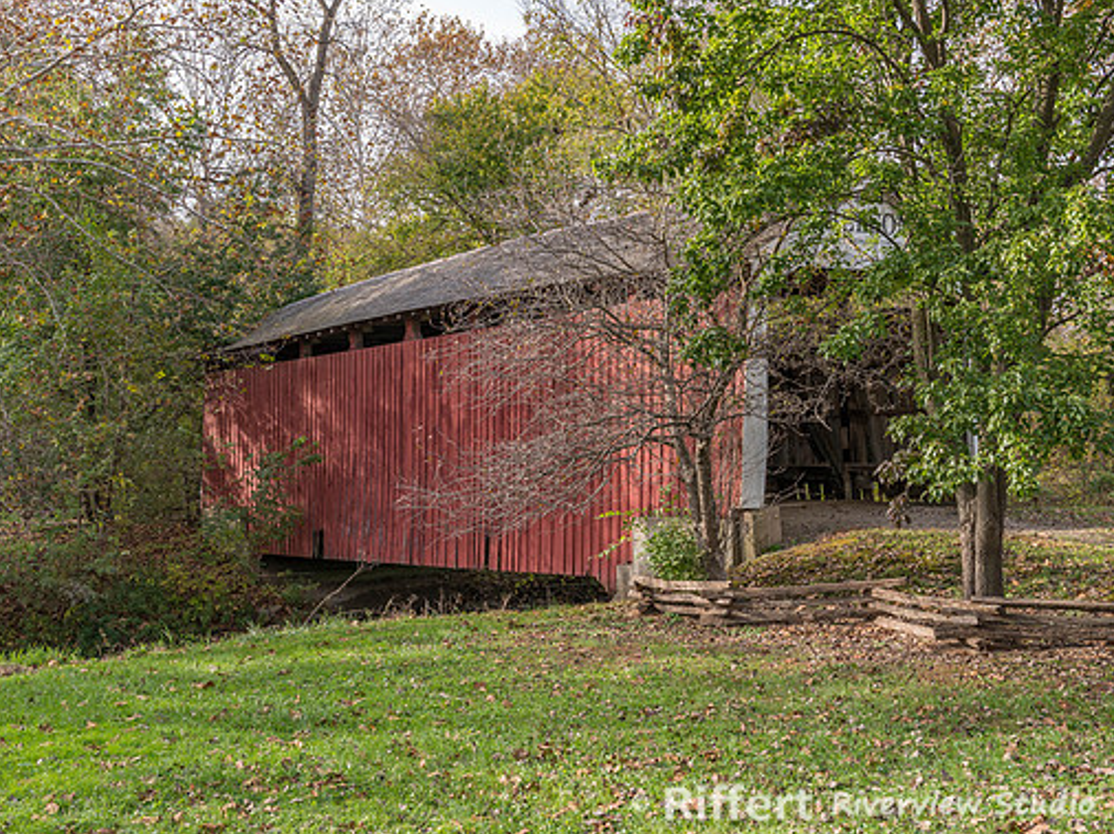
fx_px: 1480
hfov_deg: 41.2
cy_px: 417
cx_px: 484
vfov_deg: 31.5
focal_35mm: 46
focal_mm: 40
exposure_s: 1/160
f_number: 9
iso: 400
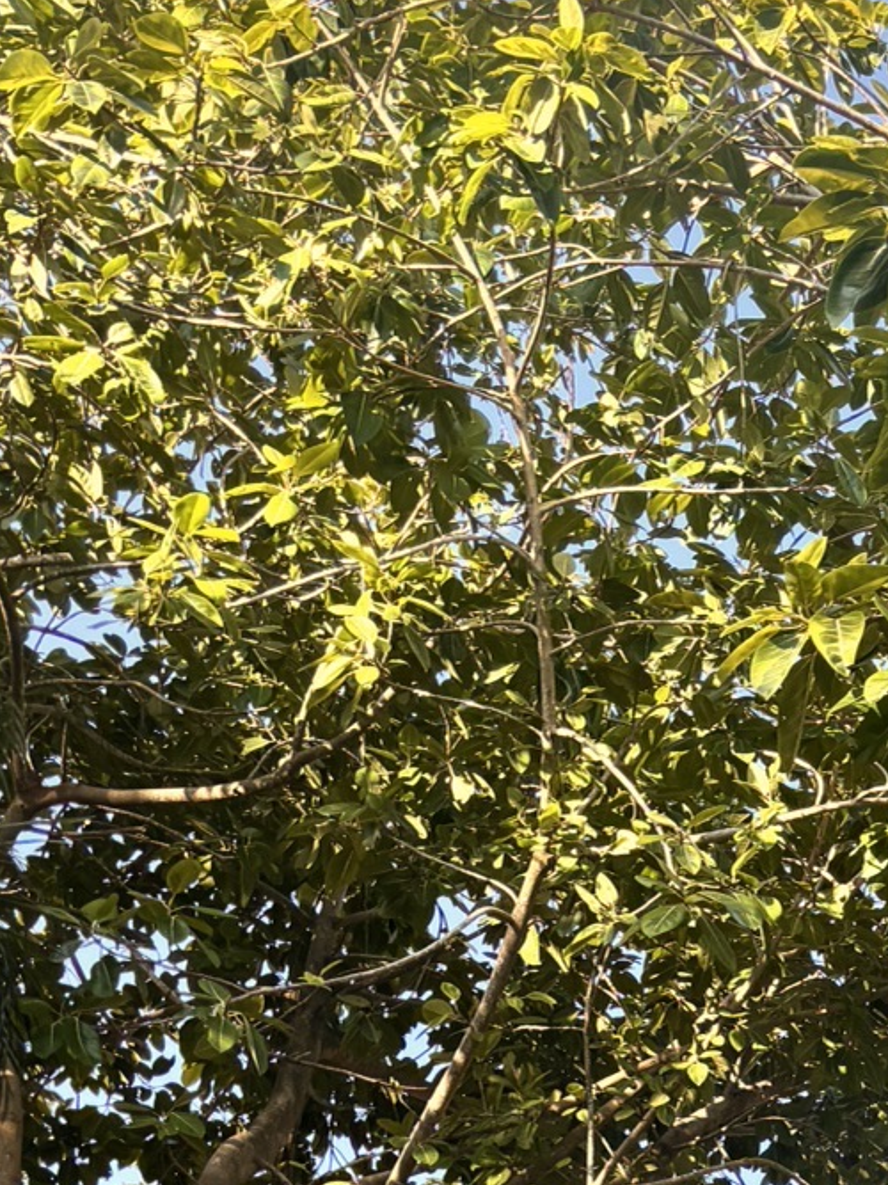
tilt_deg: +10.6
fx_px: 2669
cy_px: 1540
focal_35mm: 78
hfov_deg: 17.4
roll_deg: -2.0
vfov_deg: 22.4
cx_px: 1245
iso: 50
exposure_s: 1/736
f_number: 1.6
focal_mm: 5.96
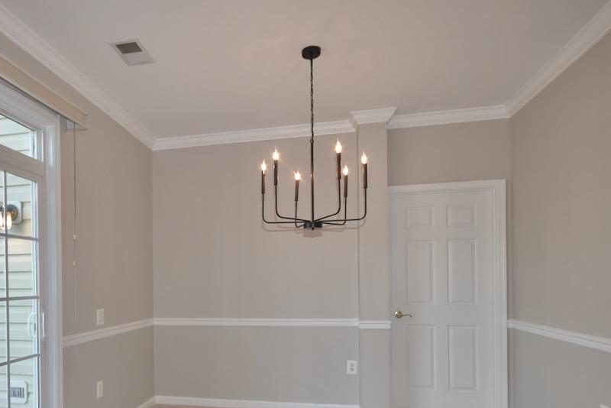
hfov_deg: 72.0
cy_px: 277
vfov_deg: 52.0
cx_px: 214
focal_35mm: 24
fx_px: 407
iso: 400
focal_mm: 10
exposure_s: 1/60
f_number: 5.6
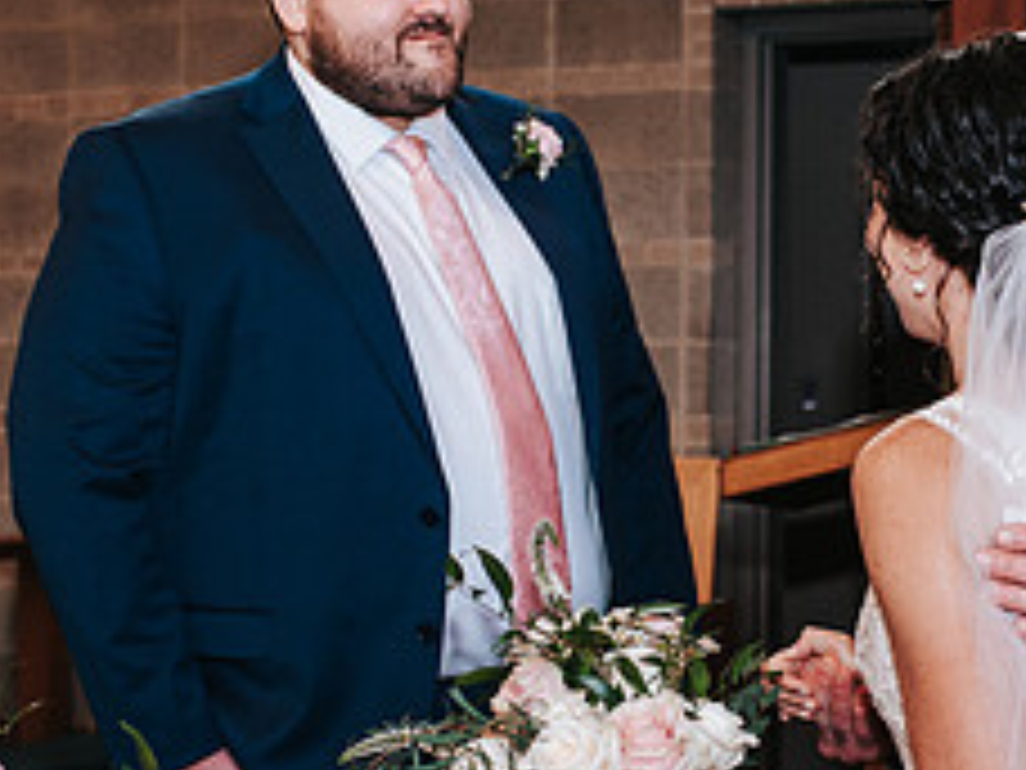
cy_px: 530
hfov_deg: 20.2
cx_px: 653
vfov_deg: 15.2
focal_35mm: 97
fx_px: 2875
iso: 1000
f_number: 3.2
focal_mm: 35
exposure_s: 1/125
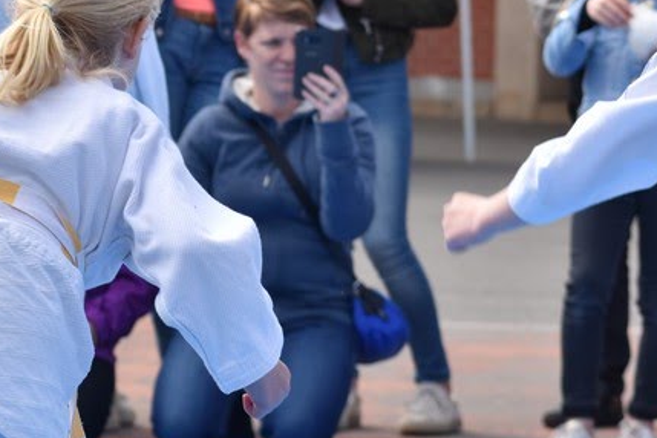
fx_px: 4708
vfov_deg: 5.3
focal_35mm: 258
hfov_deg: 7.9
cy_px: 42
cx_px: -87
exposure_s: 1/500
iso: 100
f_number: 5
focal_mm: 72
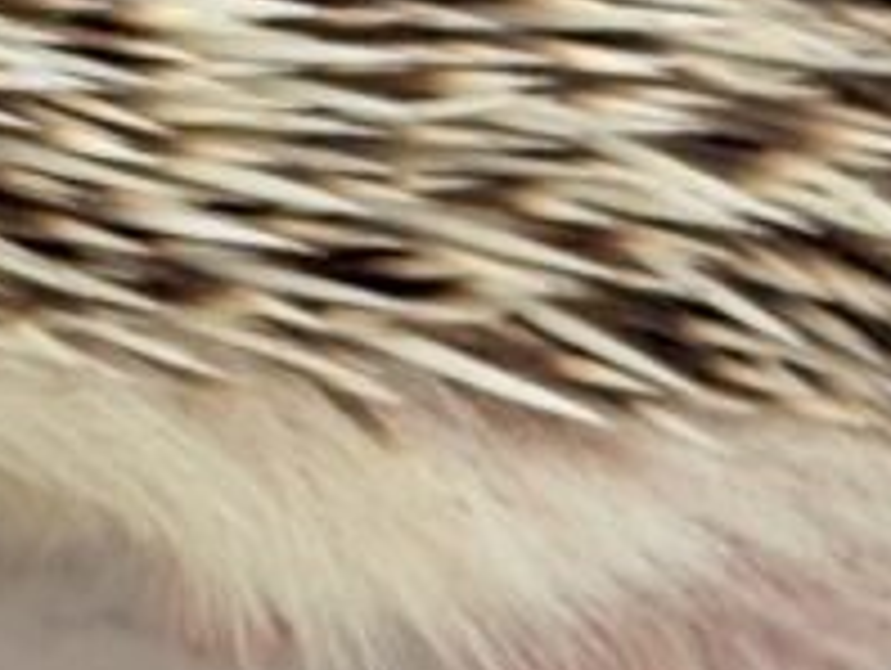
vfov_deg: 4.7
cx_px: -1076
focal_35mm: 315
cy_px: 63
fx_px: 8118
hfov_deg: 6.1
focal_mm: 5.96
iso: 64
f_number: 1.6
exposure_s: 1/100
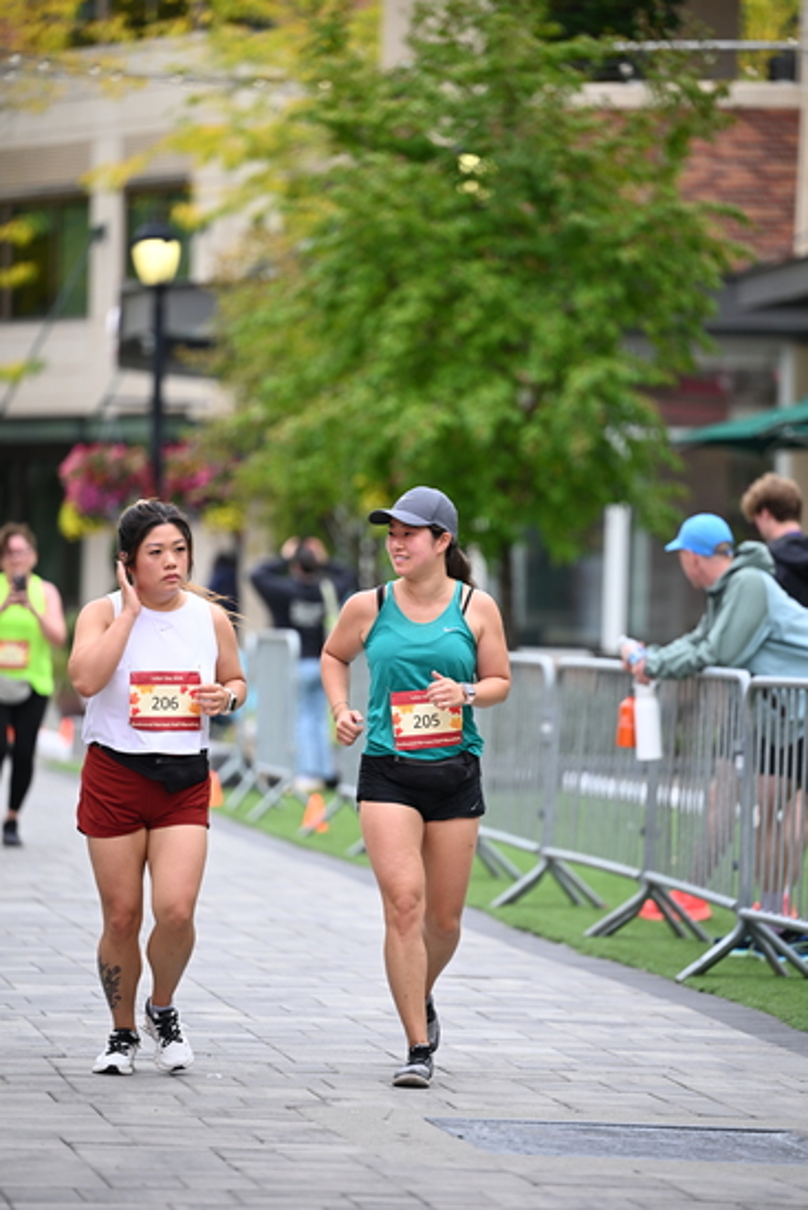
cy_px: 605
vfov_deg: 11.7
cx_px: 404
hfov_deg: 7.9
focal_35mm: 175
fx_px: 5888
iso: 640
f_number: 2.8
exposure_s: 1/1600
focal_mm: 175
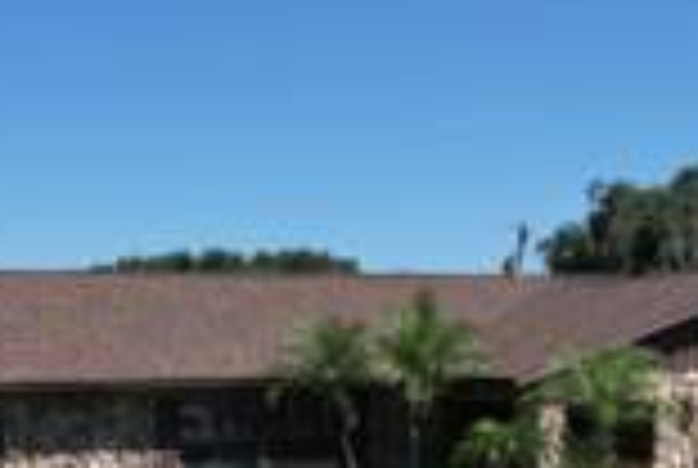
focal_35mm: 68
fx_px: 1321
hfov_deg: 29.6
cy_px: 544
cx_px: 401
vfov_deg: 19.1
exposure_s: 1/2500
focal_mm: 8.38
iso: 110
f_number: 2.8
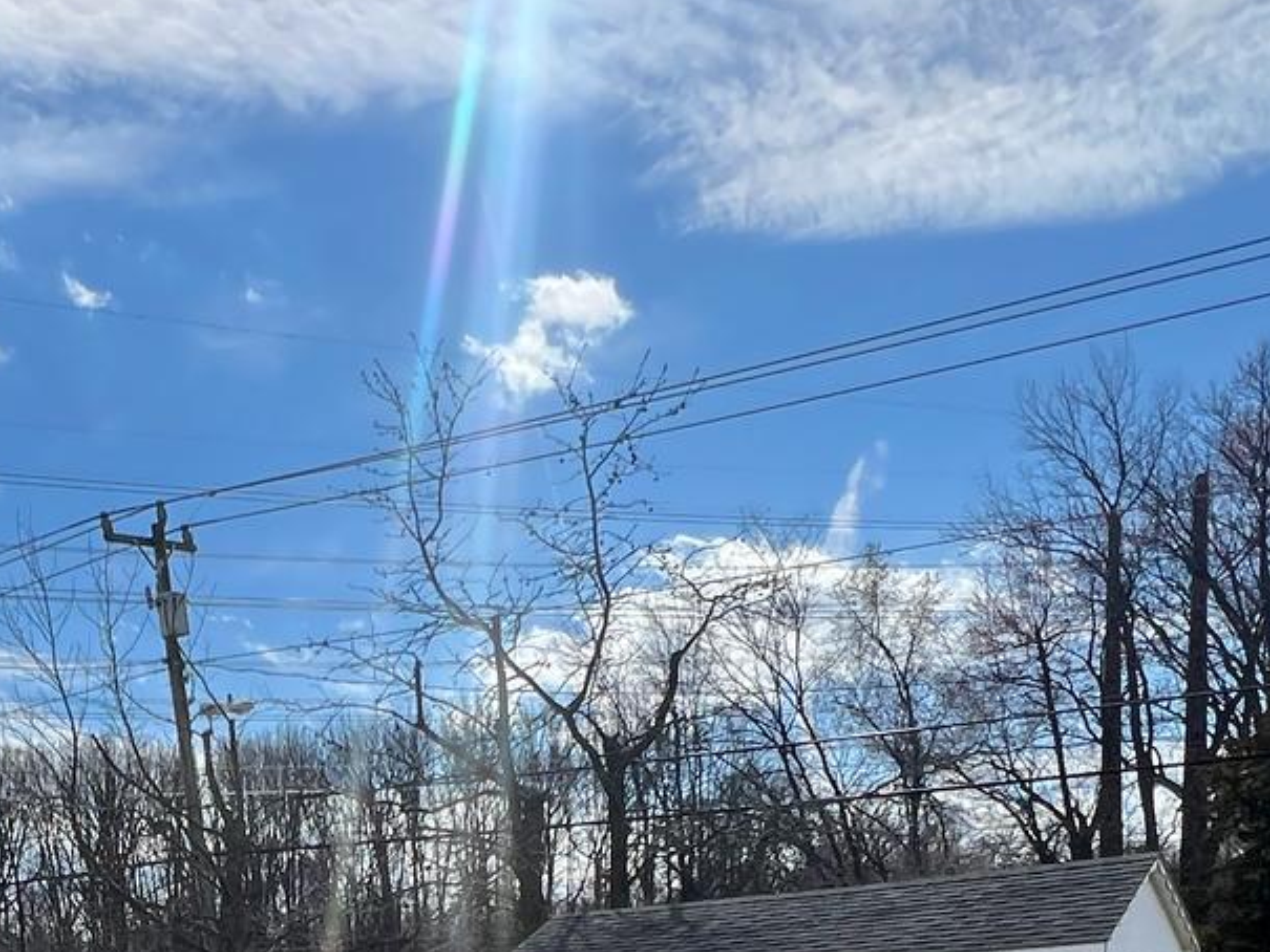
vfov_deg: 27.7
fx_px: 1615
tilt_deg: -7.1
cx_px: 82
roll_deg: -0.1
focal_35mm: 44
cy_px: 1218
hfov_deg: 39.3
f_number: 1.8
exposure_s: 1/1468
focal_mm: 1.57
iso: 32
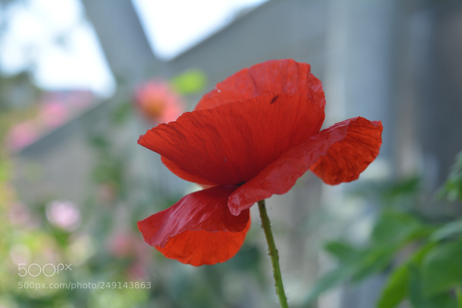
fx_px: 1058
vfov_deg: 16.5
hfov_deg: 24.6
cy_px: 154
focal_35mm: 82
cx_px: 231
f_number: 8
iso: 100
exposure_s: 1/125
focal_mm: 55
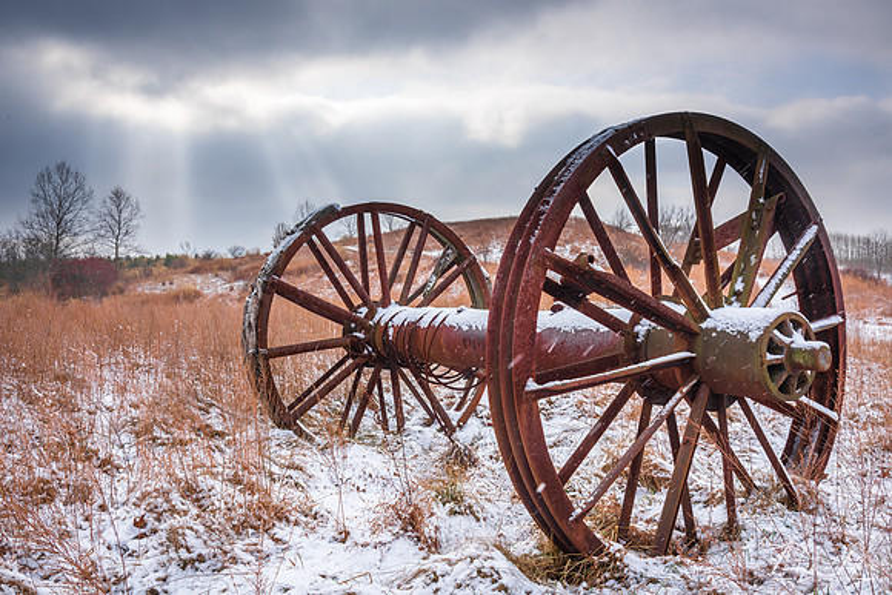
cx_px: 446
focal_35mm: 32
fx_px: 793
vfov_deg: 41.1
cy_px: 298
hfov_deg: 58.7
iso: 64
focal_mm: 32
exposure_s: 1/90
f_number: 13
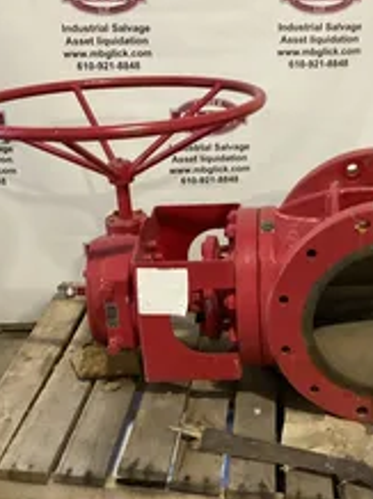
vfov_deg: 33.8
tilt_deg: -23.5
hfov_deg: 25.4
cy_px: 282
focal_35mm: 57
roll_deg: +0.4
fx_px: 821
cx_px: 256
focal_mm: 3.3
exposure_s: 1/60
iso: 320
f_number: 2.4
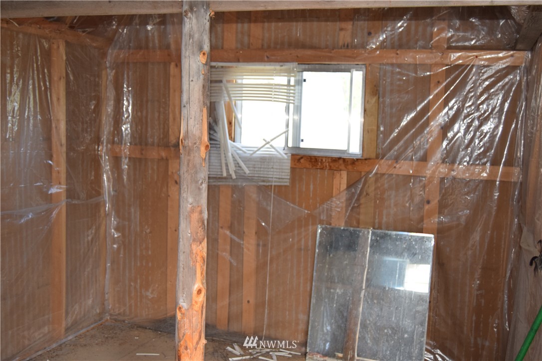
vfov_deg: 34.2
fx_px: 587
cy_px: 180
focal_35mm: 39
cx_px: 271
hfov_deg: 49.6
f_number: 4.5
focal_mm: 26
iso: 800
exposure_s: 1/80
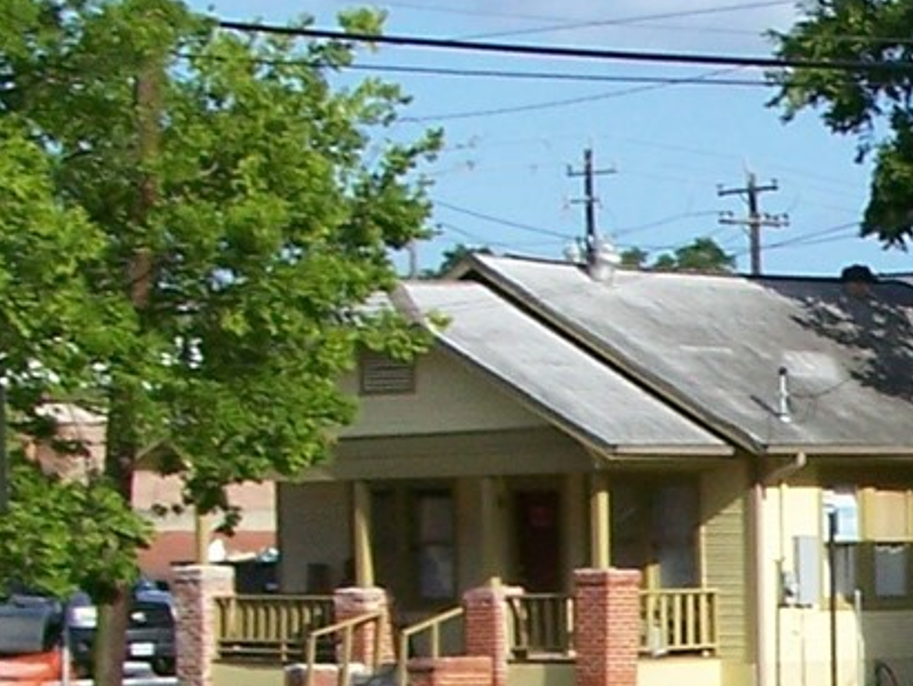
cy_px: 900
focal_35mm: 189
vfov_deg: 7.8
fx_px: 4989
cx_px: 1477
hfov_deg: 10.0
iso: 80
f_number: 4
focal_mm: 6.3
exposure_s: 1/500
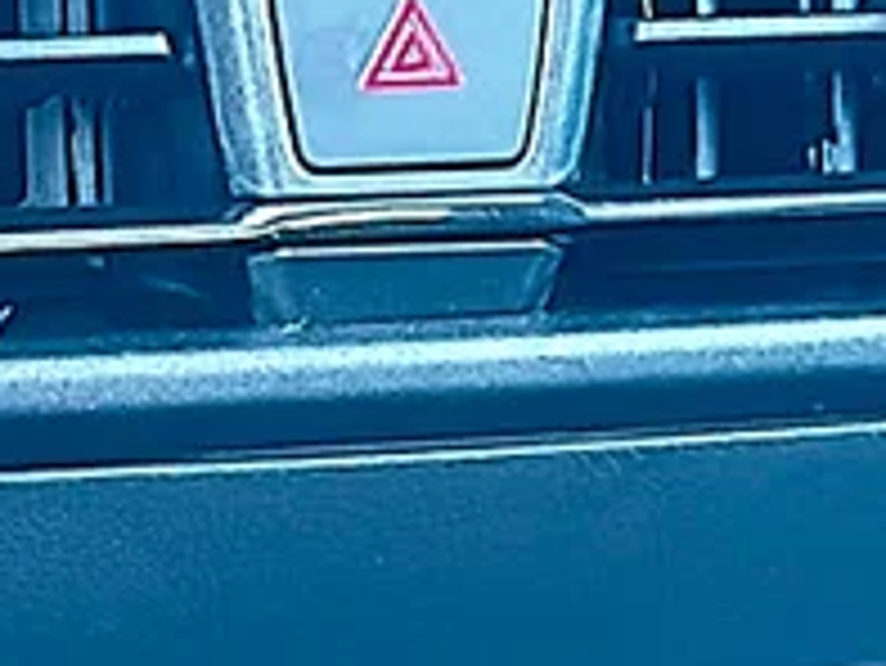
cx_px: 382
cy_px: 92
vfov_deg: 9.3
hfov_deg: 12.3
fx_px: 4098
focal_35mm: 160
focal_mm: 6.86
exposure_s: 1/63
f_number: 1.78
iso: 160
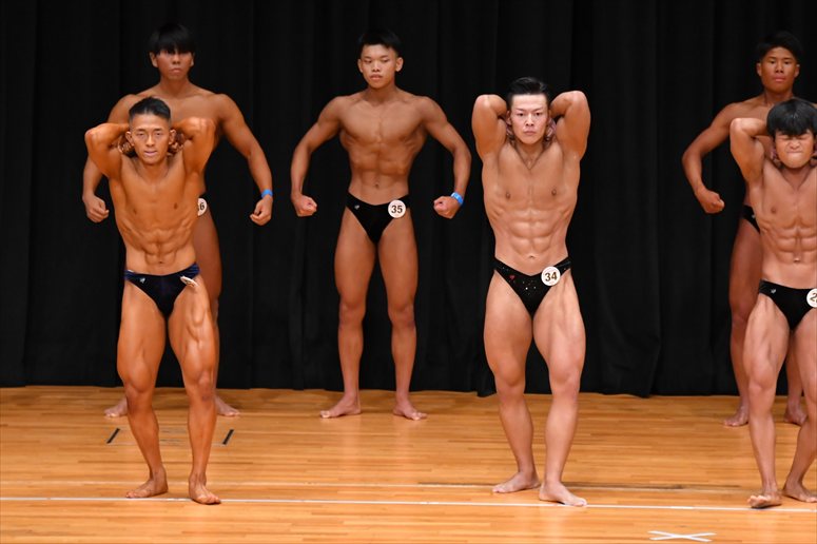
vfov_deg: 5.1
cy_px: 272
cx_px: 408
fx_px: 6125
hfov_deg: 7.6
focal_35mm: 270
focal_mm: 180
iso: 4000
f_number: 5.6
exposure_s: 1/400
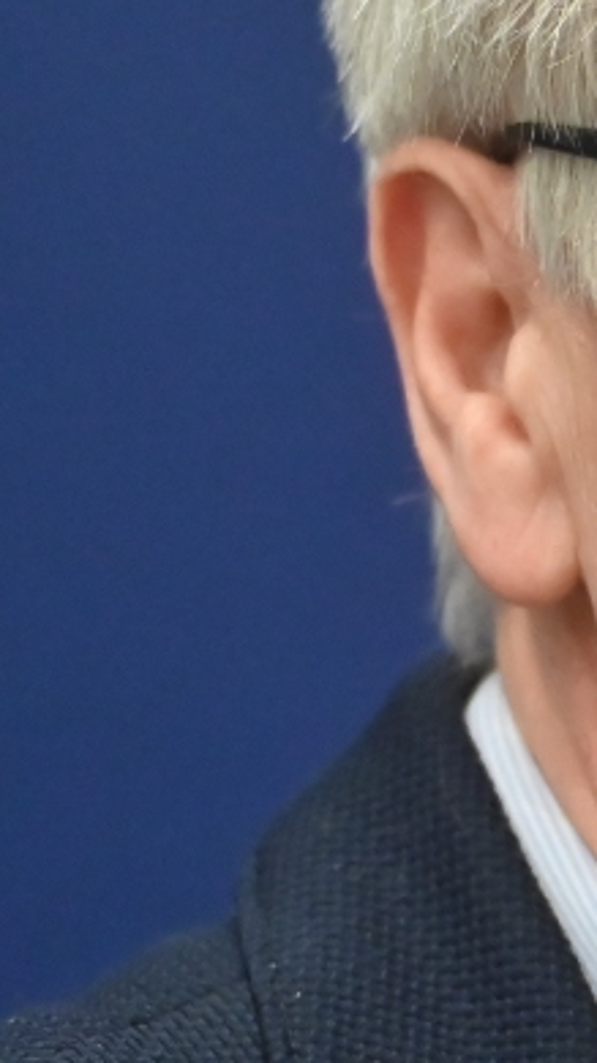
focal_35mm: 396
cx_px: 1099
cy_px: 436
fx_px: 11159
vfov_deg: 5.5
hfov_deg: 3.0
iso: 2800
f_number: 2.8
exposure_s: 1/400
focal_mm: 91
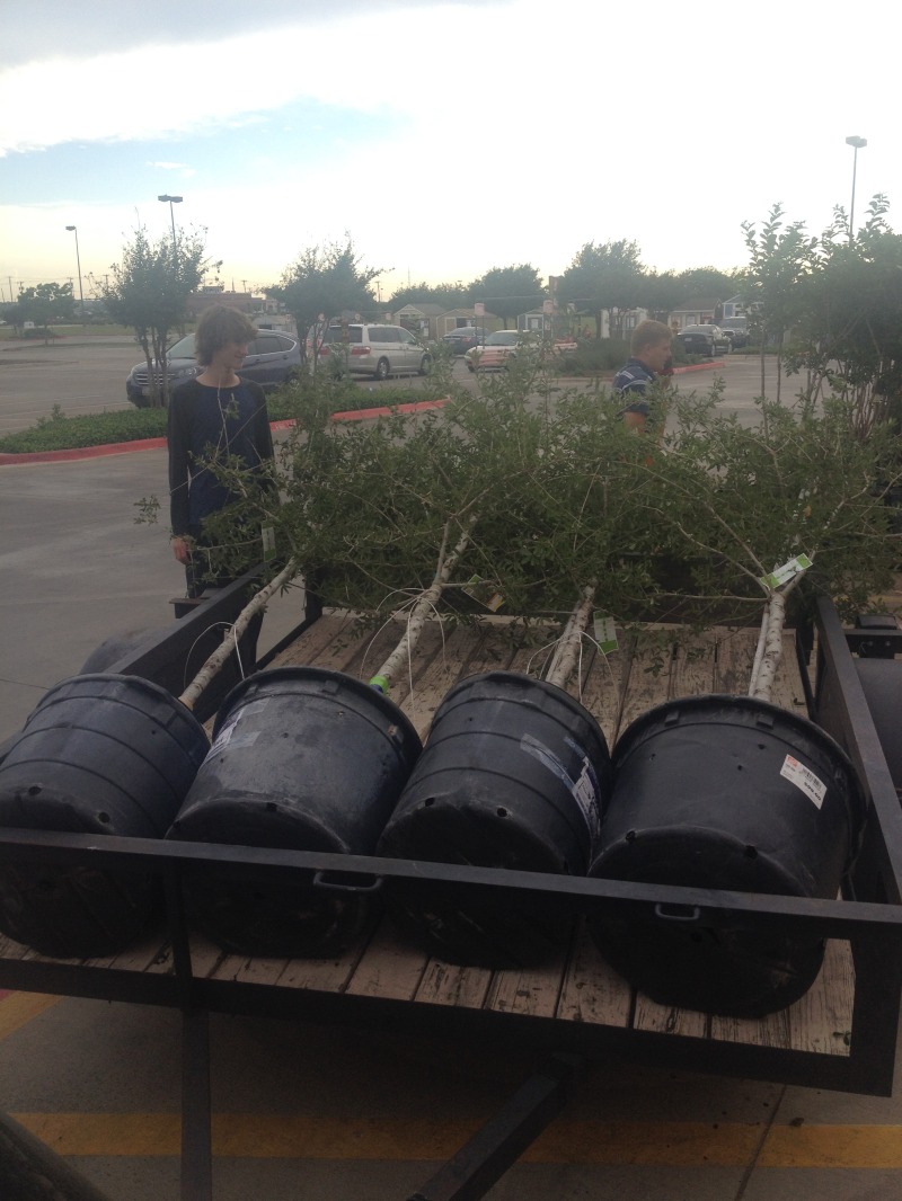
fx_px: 1216
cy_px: 600
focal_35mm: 35
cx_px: 451
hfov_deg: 40.7
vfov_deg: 52.6
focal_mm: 4.28
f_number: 2.4
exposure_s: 1/613
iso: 50
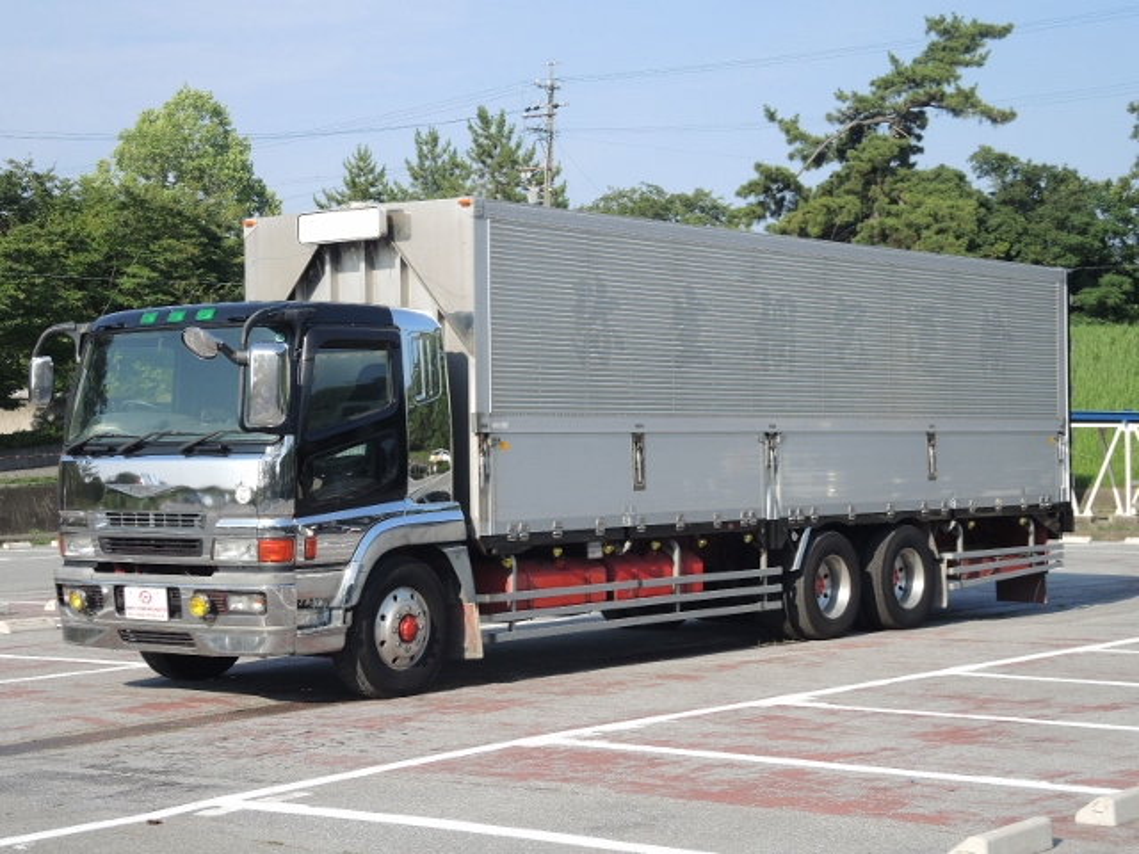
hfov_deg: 29.4
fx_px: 2172
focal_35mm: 66
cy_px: 427
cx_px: 570
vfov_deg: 22.3
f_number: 3.2
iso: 80
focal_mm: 14.1
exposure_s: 1/800
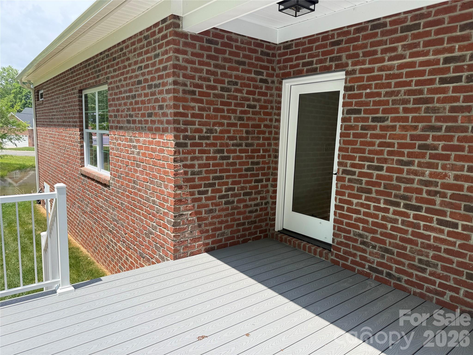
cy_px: 178
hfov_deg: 71.6
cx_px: 236
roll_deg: -1.5
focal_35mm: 24
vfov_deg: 56.8
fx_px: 328
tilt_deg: -7.3
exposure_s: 1/1689
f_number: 1.78
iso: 80
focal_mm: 6.76
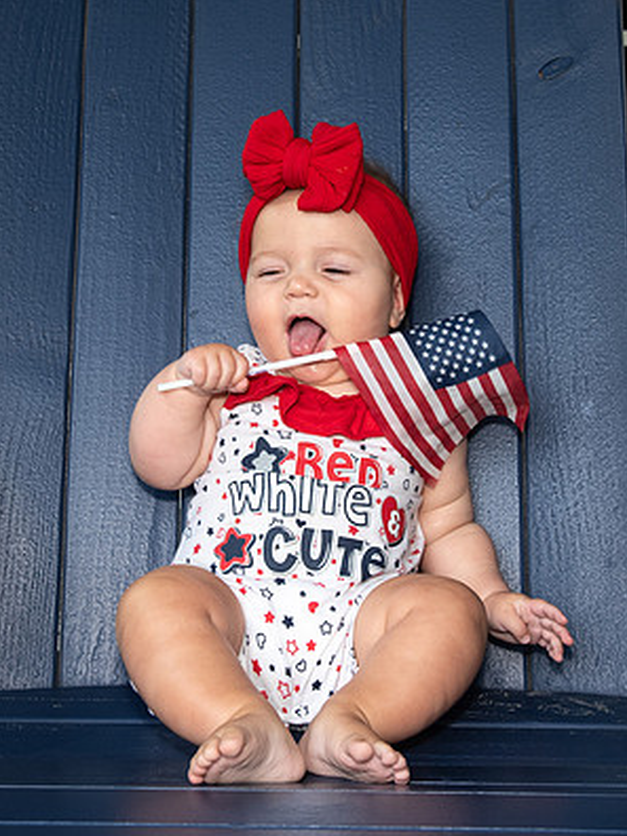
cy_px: 322
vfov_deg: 27.7
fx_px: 1691
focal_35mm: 70
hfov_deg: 21.0
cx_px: 291
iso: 400
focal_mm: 34
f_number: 5.6
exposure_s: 1/160
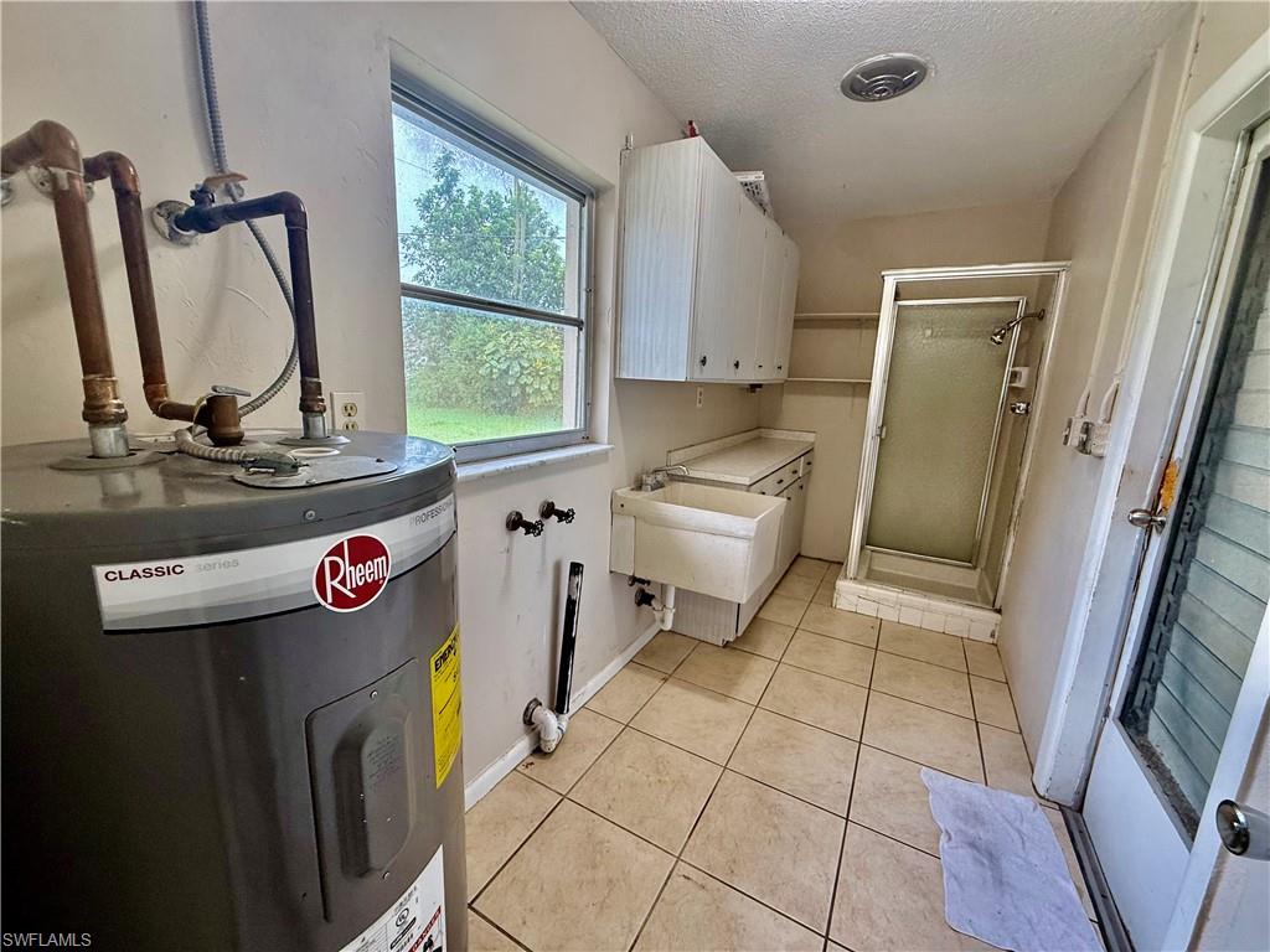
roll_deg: -2.6
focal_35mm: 14
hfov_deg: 102.1
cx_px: 635
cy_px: 476
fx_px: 514
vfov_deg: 85.7
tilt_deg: -11.3
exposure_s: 1/120
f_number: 2.2
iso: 125
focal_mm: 2.22
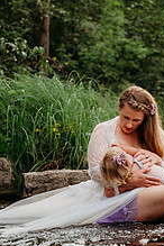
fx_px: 717
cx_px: 131
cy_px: 126
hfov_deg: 13.0
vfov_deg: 19.5
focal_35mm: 105
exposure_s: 1/1000
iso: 500
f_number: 2.8
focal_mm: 51
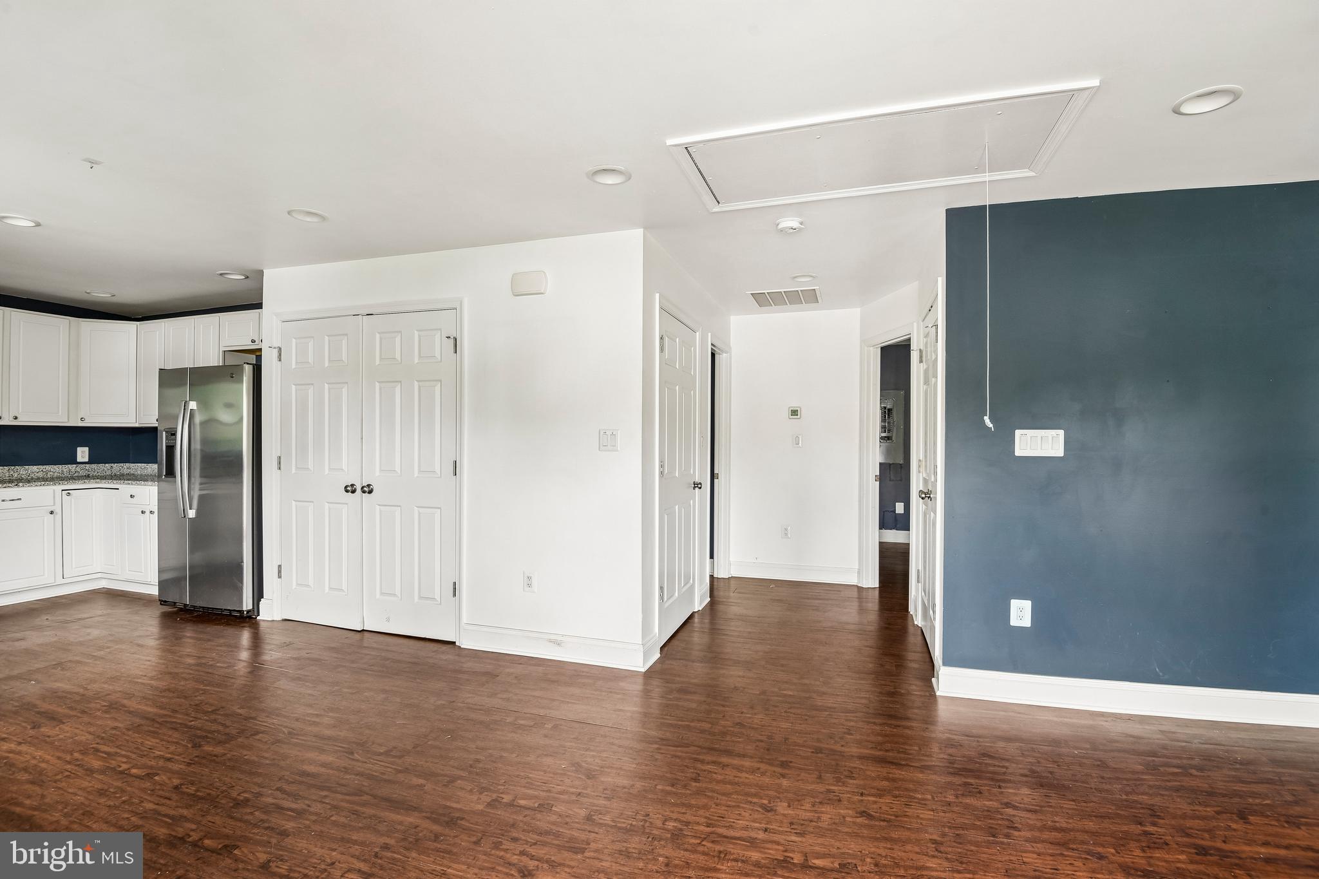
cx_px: 660
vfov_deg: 73.7
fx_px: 586
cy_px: 440
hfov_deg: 96.7
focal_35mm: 16
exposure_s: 1/13
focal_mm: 16
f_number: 8
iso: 400
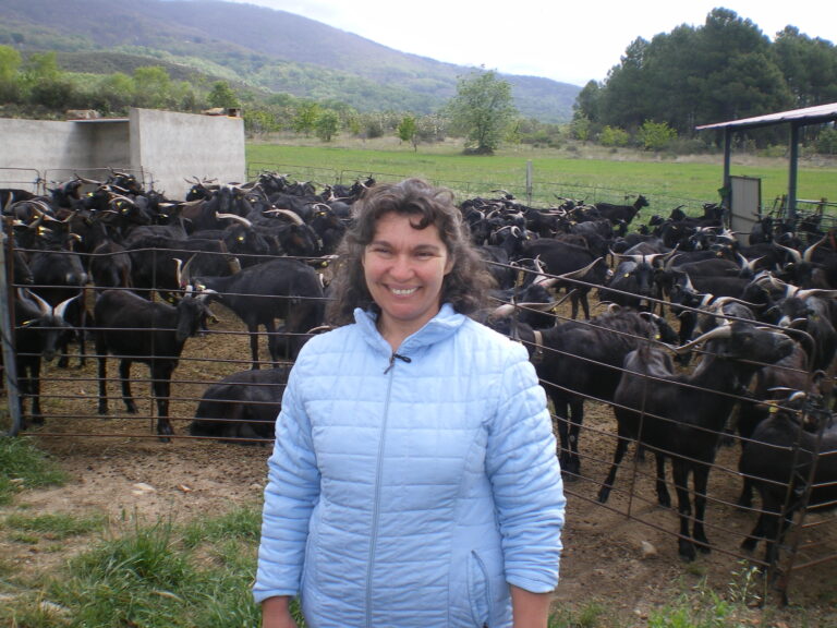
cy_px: 314
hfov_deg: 49.0
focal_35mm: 38
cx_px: 418
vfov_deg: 37.7
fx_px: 919
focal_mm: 6.3
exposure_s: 1/200
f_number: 4.6
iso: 64
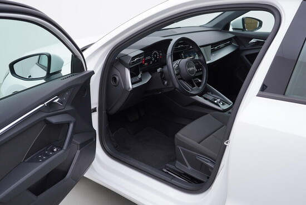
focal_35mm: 36
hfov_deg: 53.1
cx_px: 153
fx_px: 306
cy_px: 102
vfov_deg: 36.9
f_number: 3.5
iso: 125
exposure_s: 1/60
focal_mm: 24
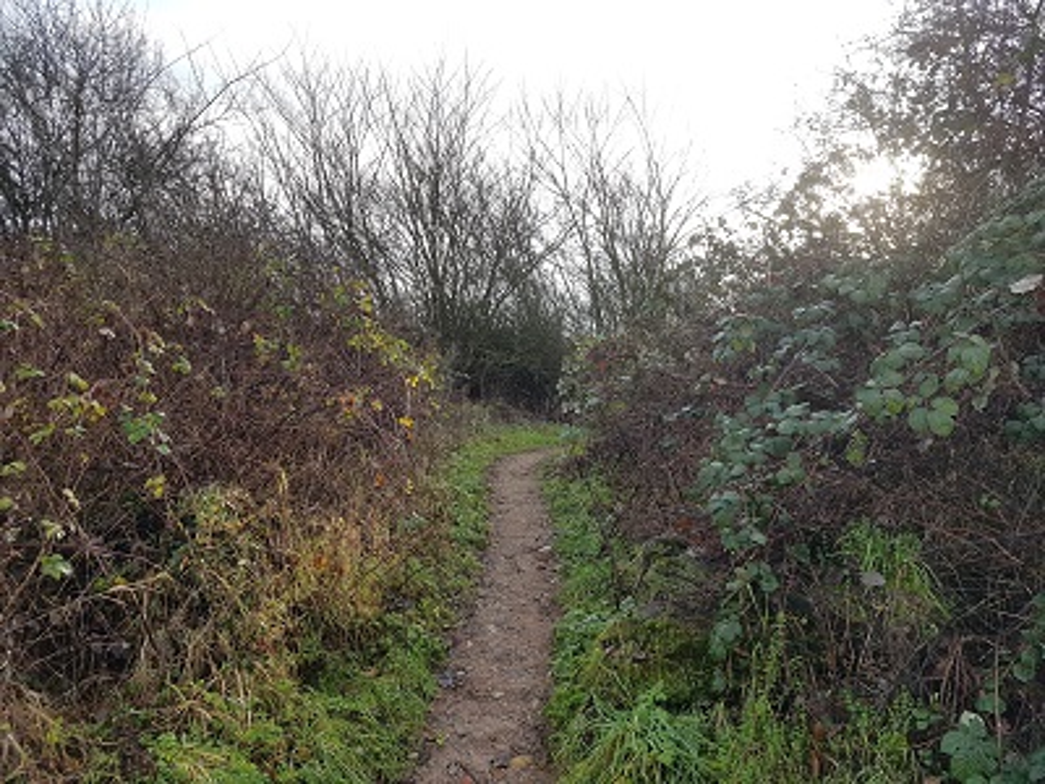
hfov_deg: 67.3
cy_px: 392
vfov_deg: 53.1
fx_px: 785
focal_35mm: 26
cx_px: 522
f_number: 1.7
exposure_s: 1/764
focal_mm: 4.2
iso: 50
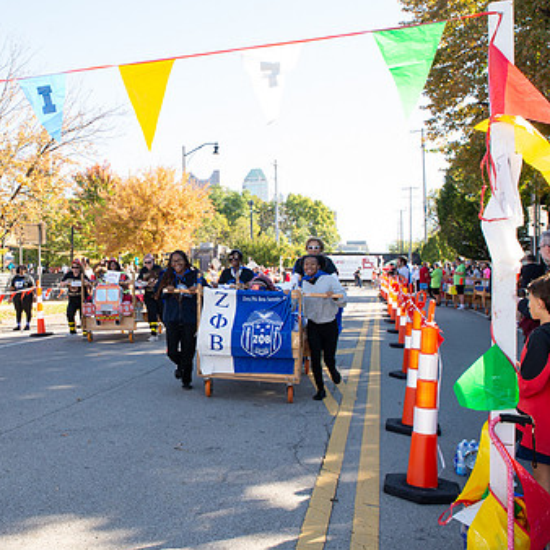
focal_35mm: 35
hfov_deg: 45.3
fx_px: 629
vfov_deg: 47.2
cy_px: 286
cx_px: 127
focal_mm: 24
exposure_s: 1/160
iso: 800
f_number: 11
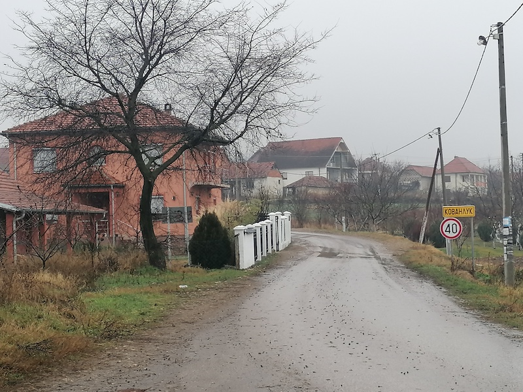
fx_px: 1148
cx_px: 262
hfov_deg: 25.7
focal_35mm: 76
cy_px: 196
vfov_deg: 19.4
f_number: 1.8
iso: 50
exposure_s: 1/266
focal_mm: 4.75
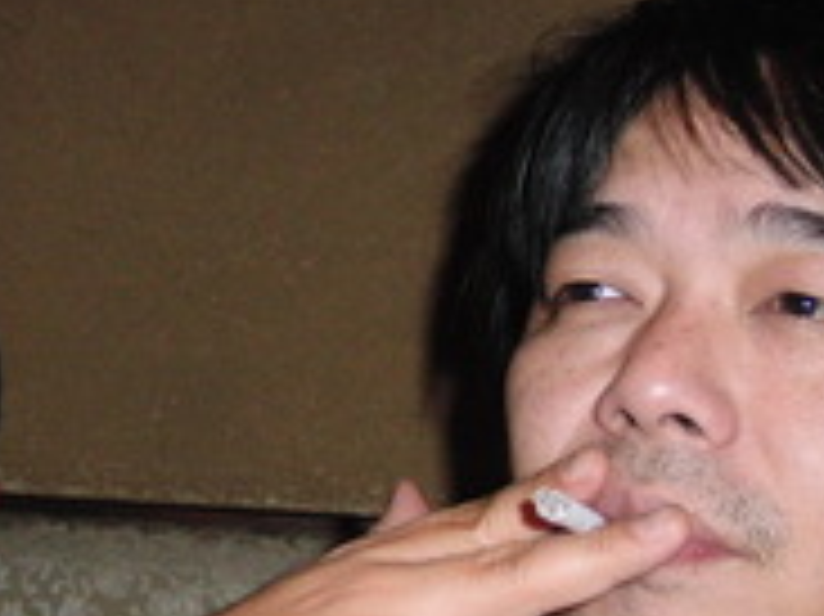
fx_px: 1927
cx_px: 212
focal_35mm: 81
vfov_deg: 18.2
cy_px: 360
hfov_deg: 23.9
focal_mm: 6.42
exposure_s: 1/15
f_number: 3.6
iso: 400
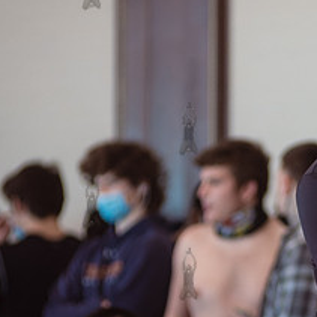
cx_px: 409
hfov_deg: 2.4
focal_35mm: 721
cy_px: 228
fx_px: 7470
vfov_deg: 2.4
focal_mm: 200
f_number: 3.5
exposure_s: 1/400
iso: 400
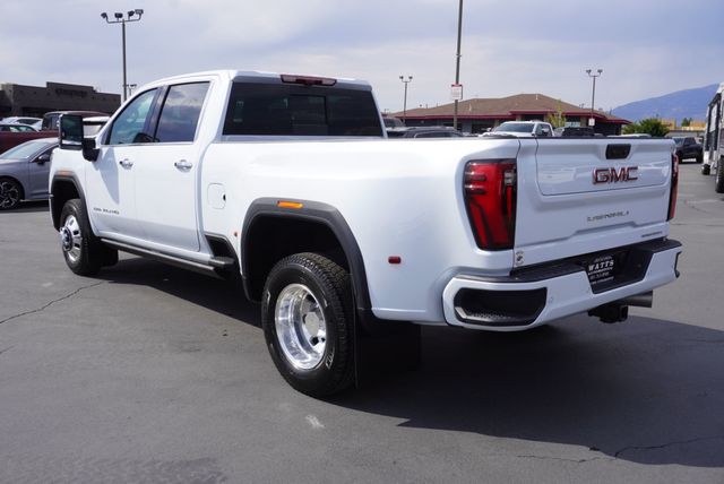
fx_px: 664
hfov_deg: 57.2
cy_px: 242
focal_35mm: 33
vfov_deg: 40.0
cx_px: 362
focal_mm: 22
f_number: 10
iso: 100
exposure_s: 1/160
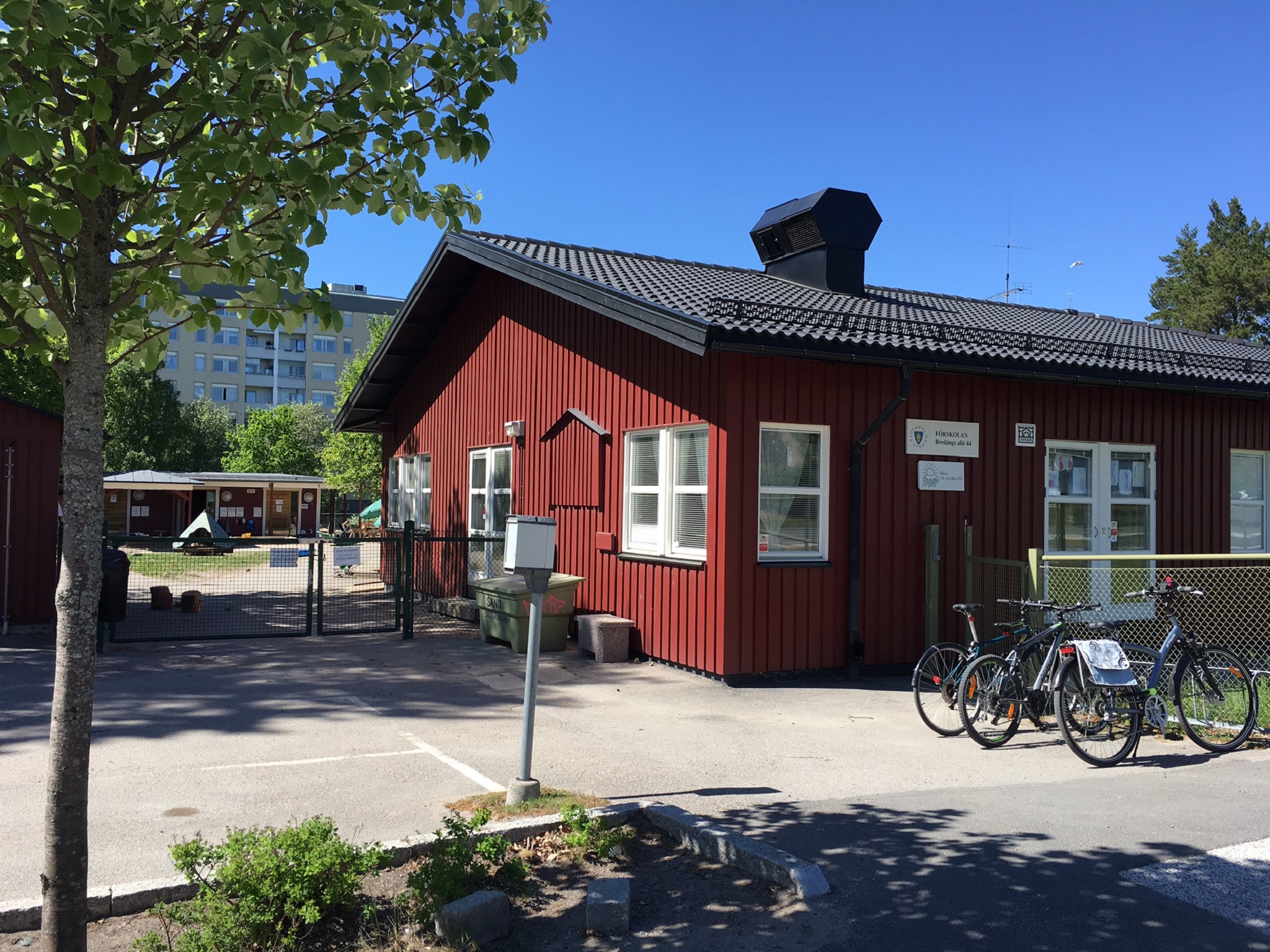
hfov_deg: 61.7
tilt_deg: +0.7
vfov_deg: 48.2
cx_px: 635
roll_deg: -0.5
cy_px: 476
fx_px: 1064
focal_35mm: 29
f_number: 2.2
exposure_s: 1/818
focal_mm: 4.15
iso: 25
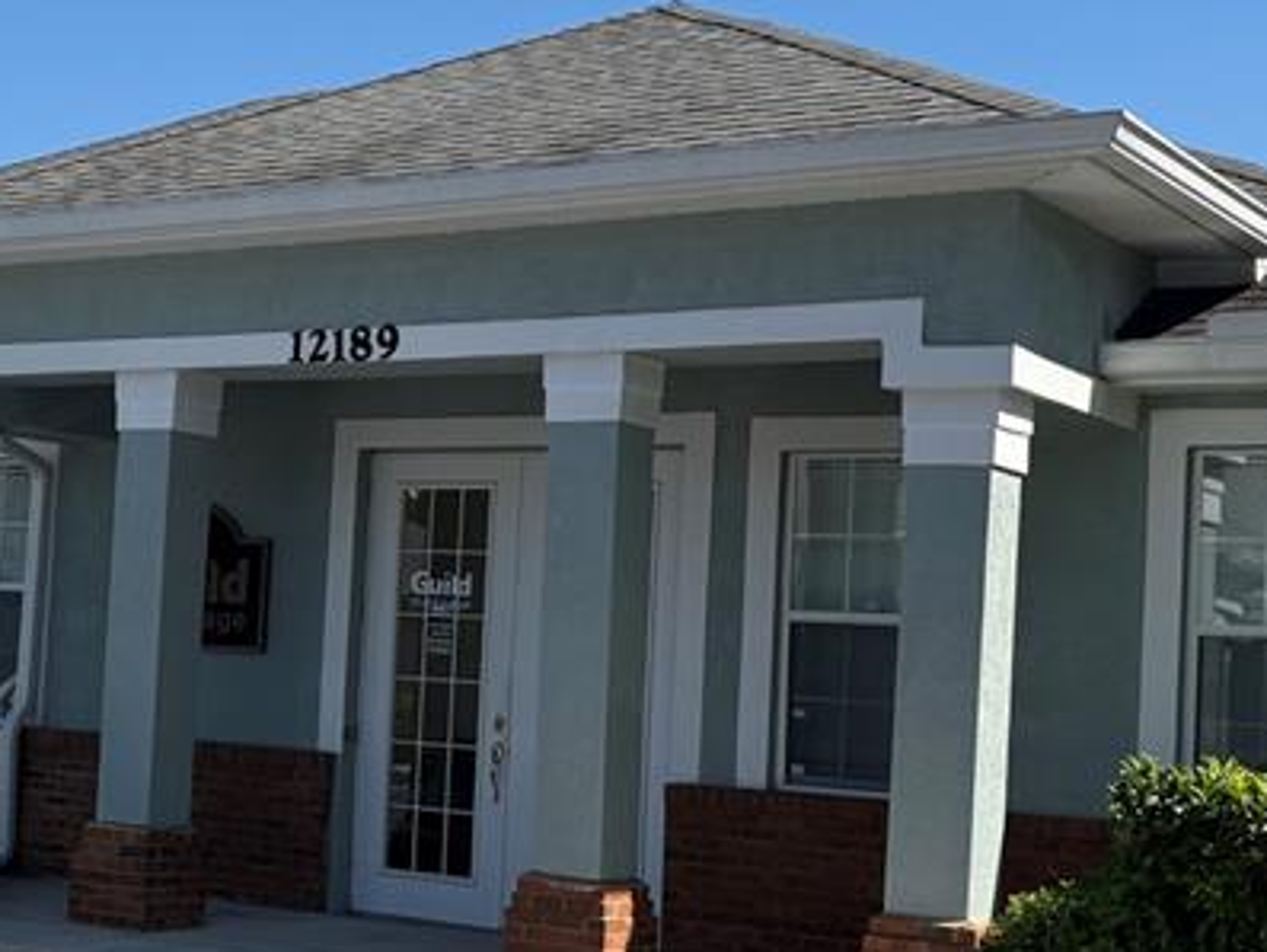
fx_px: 2453
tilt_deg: +3.5
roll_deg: -3.5
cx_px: 191
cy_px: 508
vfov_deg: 21.9
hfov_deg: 28.1
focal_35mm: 67
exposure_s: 1/3831
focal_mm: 5.96
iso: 64
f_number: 1.6
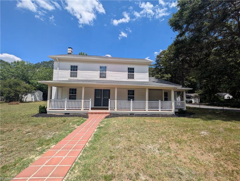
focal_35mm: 12
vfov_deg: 94.6
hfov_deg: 110.5
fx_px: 83
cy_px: 90
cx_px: 120
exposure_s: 1/2179
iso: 40
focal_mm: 2.23
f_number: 1.95
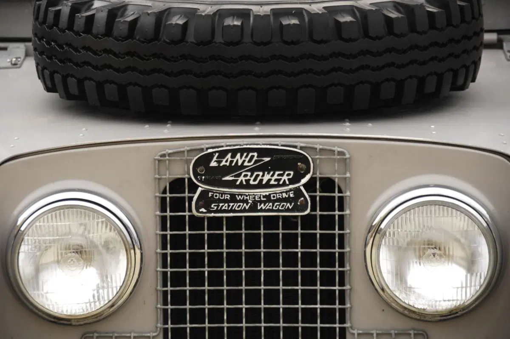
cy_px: 170
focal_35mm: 195
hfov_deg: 10.6
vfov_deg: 7.0
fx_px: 2759
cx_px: 255
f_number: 5.6
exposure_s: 1/50
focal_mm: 130
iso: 200
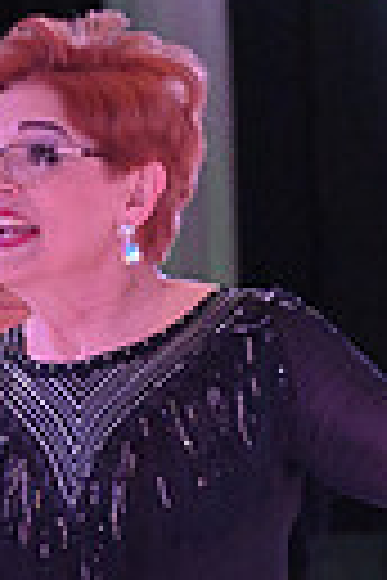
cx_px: -155
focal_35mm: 653
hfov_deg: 2.1
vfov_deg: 3.1
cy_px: 953
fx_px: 10529
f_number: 6.3
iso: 5000
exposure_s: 1/400
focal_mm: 145
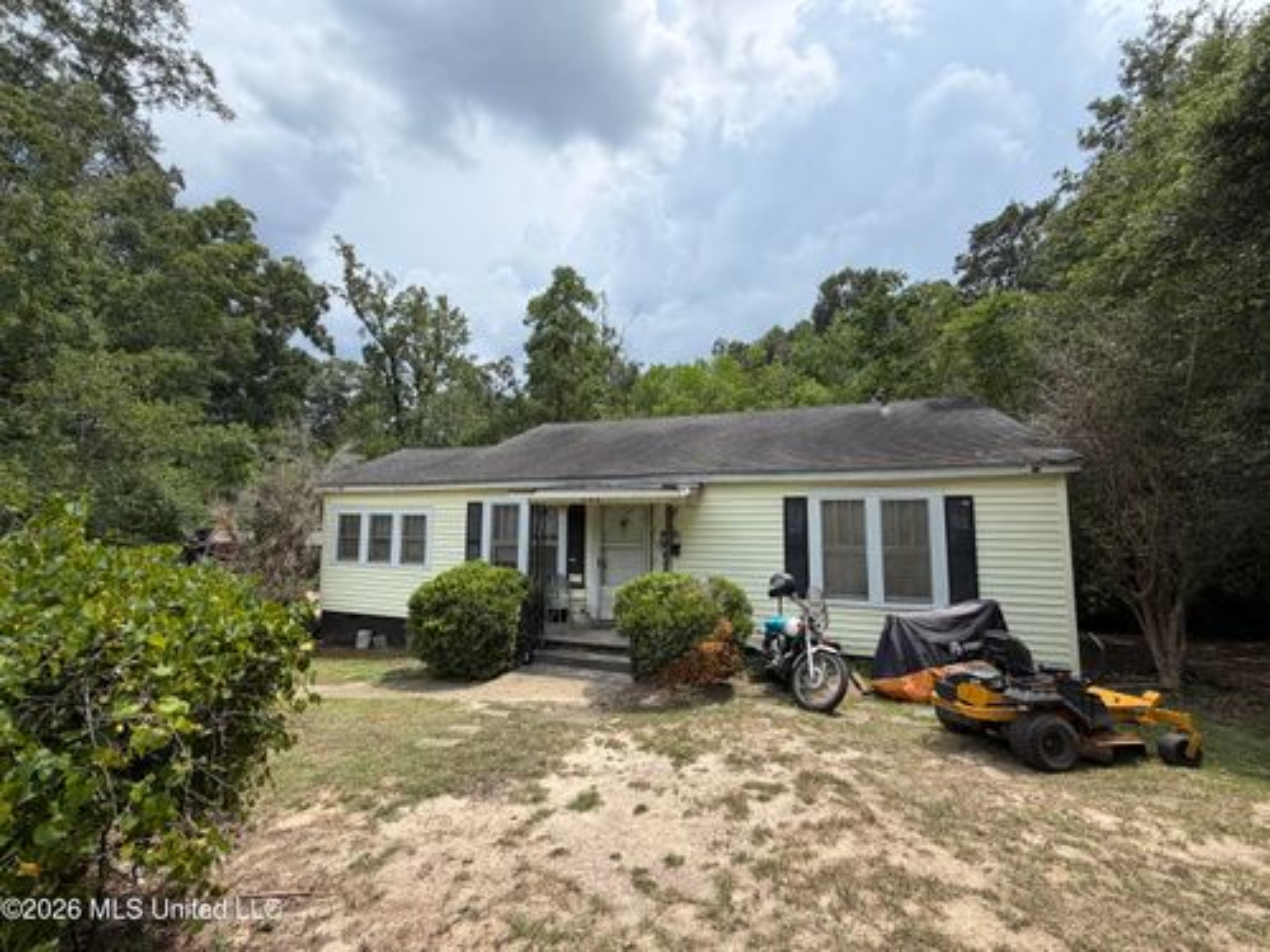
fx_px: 514
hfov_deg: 102.1
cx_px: 635
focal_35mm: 14
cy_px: 476
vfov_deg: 85.7
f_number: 2.2
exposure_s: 1/770
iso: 25
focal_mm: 2.22
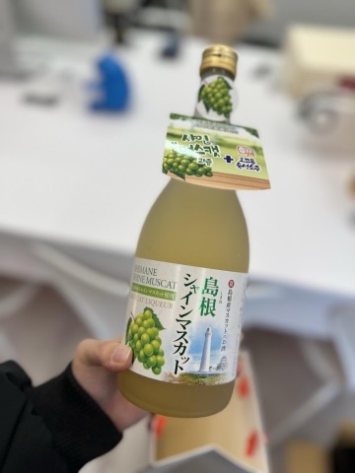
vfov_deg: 71.6
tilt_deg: -46.8
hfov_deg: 56.8
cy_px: 236
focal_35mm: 24
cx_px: 178
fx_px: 328
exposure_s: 1/120
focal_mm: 6.86
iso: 64
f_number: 1.78
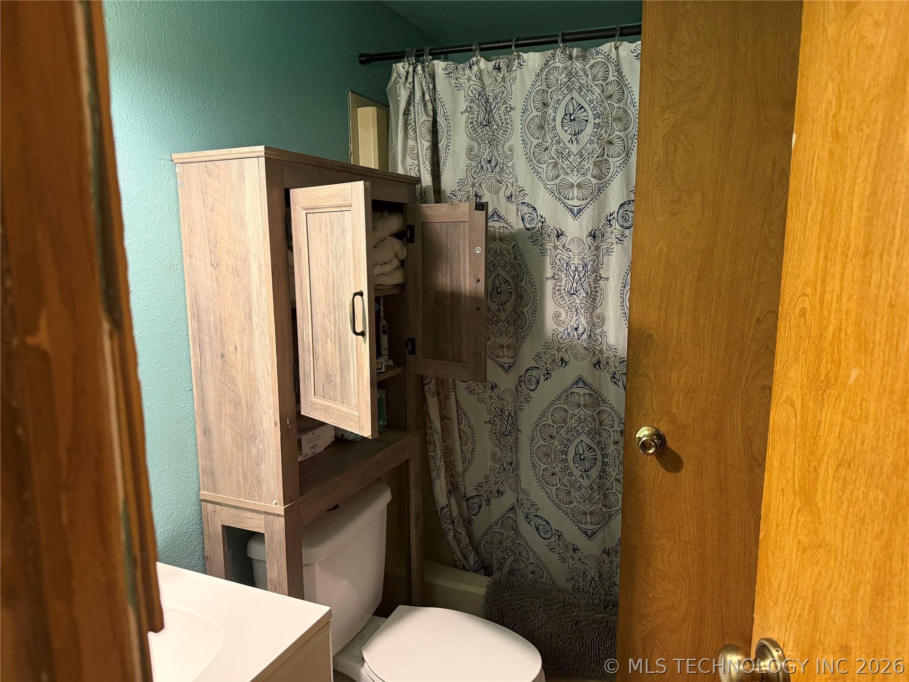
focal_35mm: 24
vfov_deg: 56.8
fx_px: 630
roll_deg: +0.4
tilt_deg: -9.3
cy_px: 341
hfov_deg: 71.6
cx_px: 454
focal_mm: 6.76
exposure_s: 1/60
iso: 500
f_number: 1.78
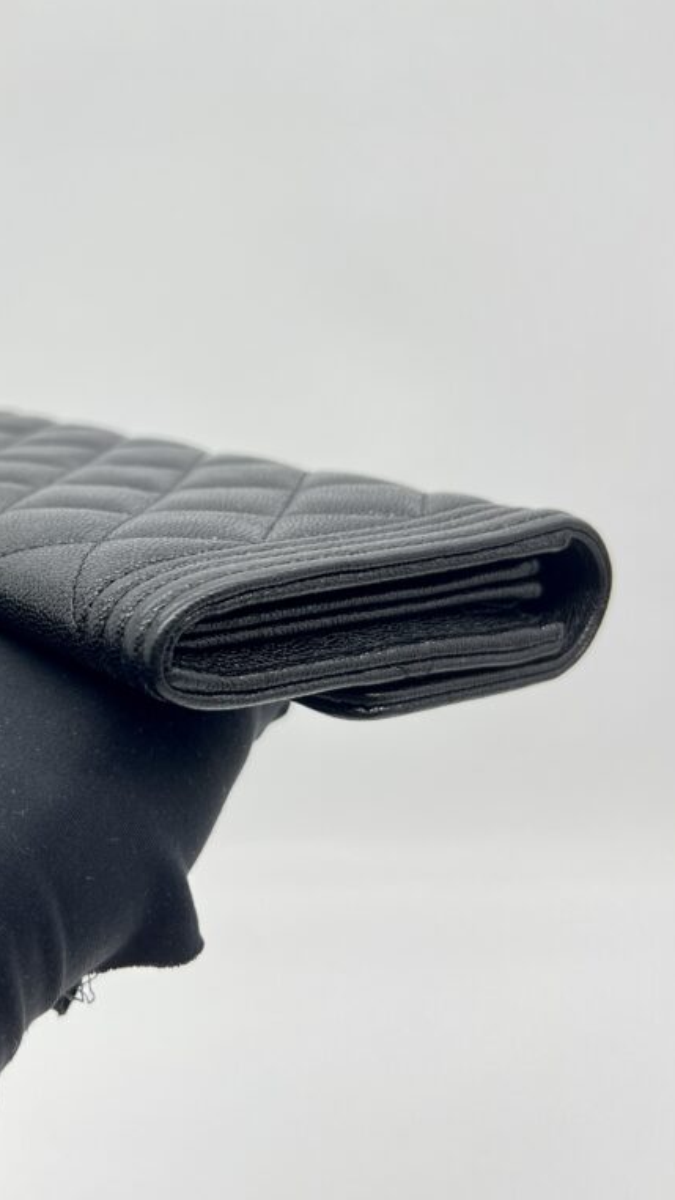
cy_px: 571
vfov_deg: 52.8
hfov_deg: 30.3
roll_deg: -0.7
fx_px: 1210
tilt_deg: -18.7
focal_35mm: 38
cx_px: 120
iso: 32
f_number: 1.5
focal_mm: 5.7
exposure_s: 1/104
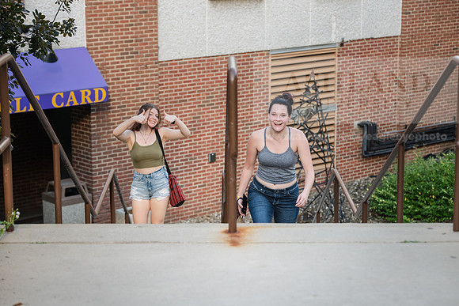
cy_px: 153
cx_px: 230
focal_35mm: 95
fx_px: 1211
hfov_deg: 21.5
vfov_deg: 14.4
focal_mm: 95
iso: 800
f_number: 4.5
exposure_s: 1/400
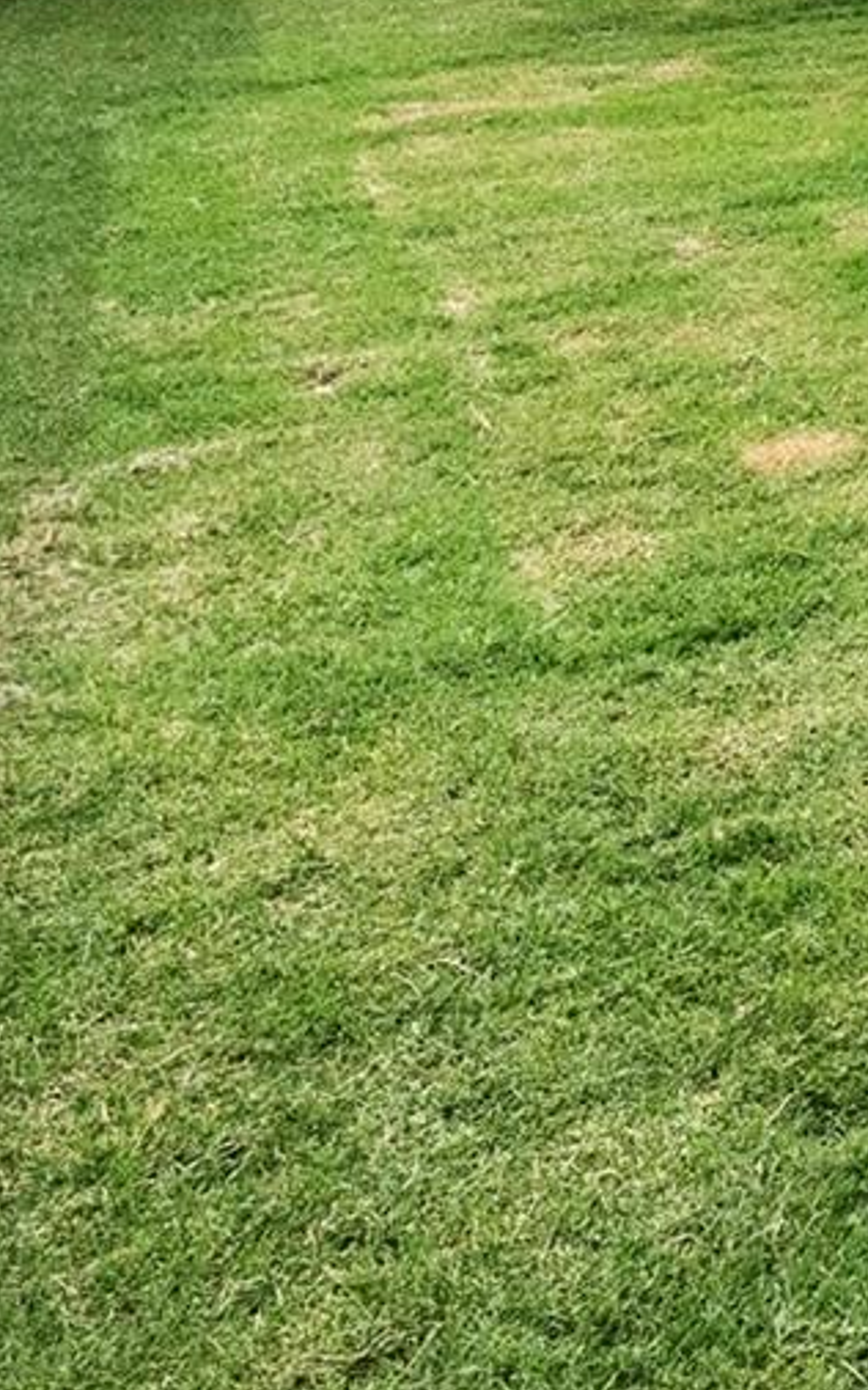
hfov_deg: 11.8
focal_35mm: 66
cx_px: 2522
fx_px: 2499
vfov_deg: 27.7
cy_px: -227
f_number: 11
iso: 160
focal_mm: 16
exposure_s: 1/400
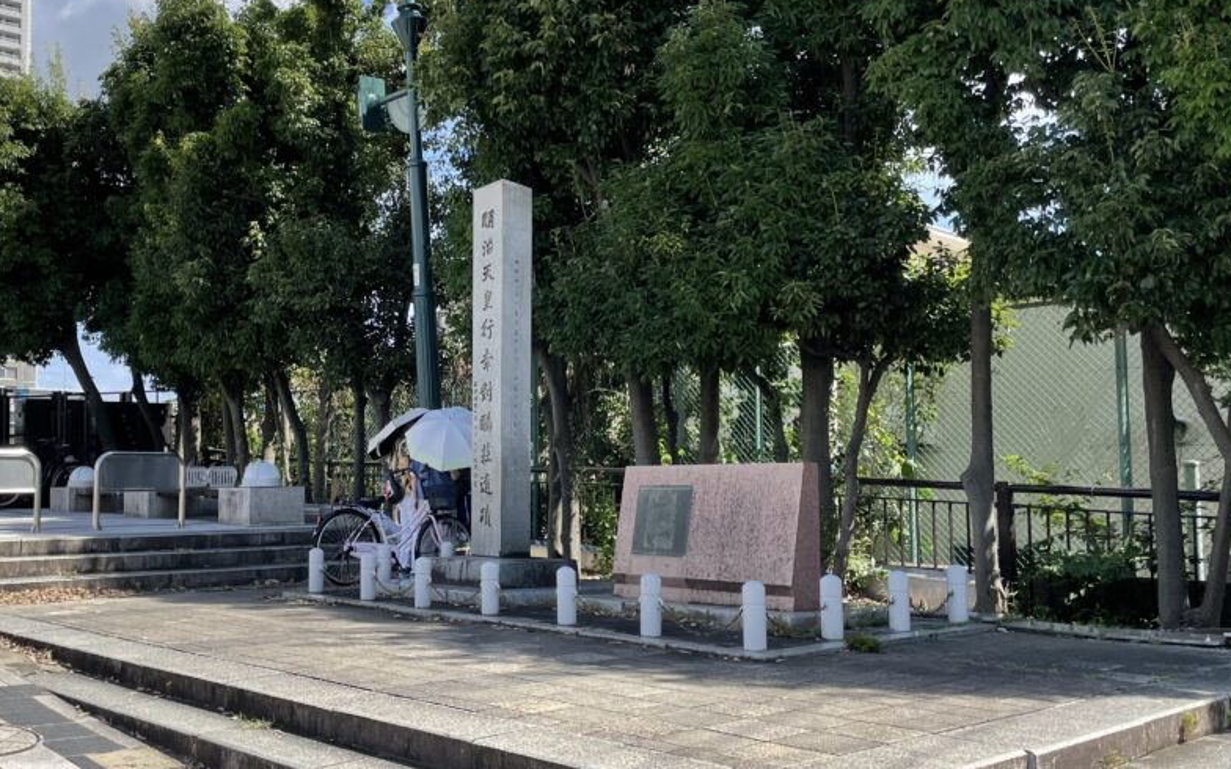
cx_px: 449
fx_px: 1208
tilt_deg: +0.5
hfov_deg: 53.3
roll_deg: +0.0
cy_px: 405
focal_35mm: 36
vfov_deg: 35.3
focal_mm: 4.2
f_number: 1.6
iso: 32
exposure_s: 1/2132
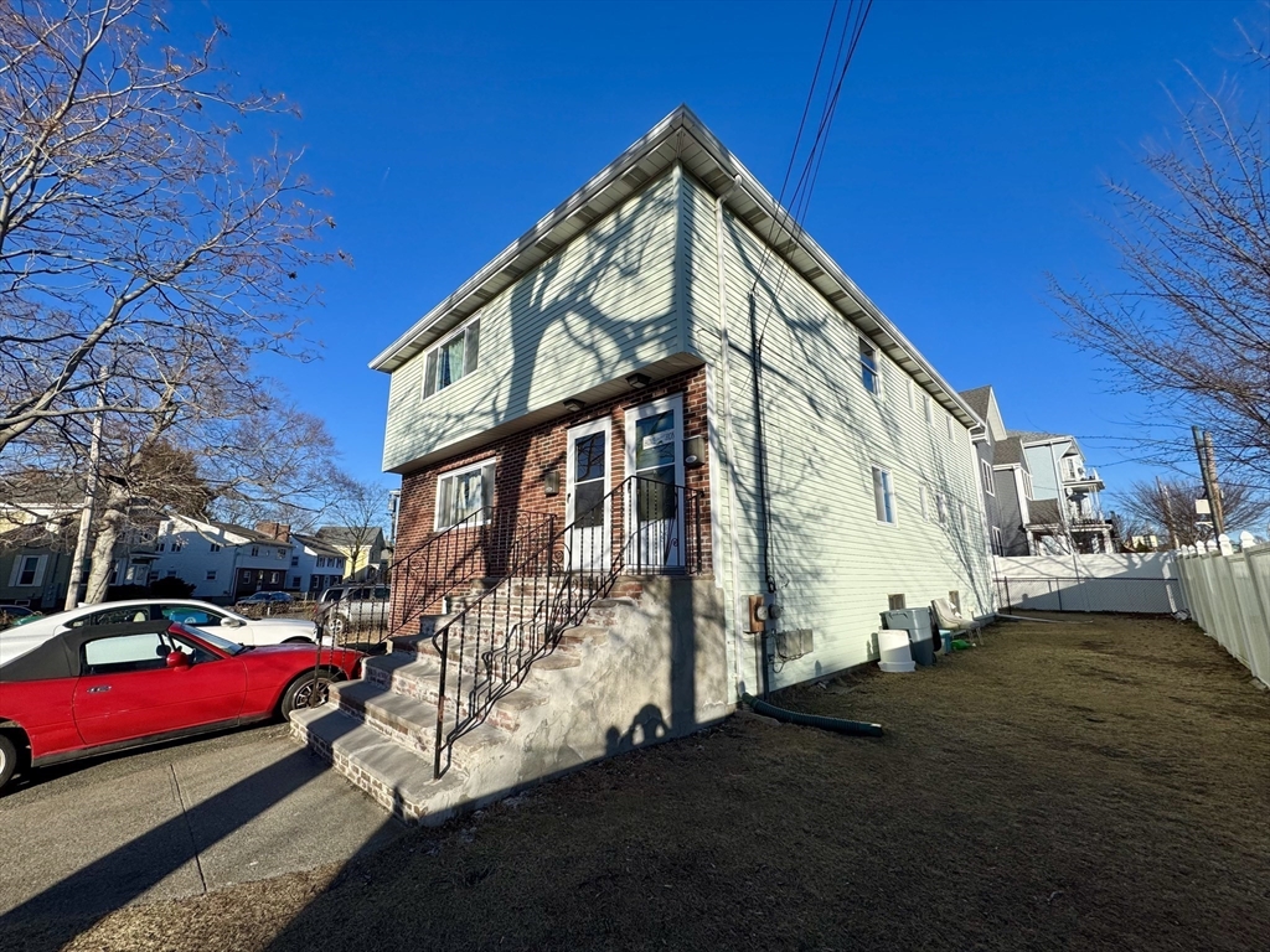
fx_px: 514
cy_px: 476
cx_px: 635
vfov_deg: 85.7
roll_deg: +0.4
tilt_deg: +11.4
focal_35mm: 14
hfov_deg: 102.1
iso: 50
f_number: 2.2
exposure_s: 1/2415
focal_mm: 2.22
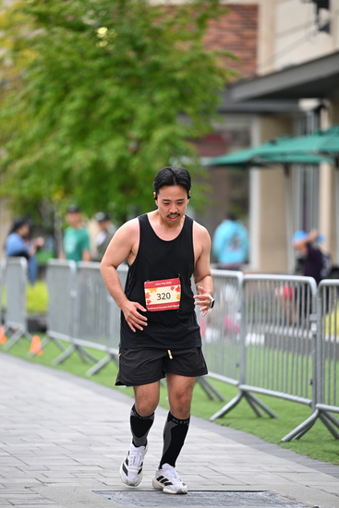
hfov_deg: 6.9
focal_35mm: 200
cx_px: 170
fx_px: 2823
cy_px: 254
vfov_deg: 10.3
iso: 1600
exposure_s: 1/3200
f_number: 2.8
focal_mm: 200
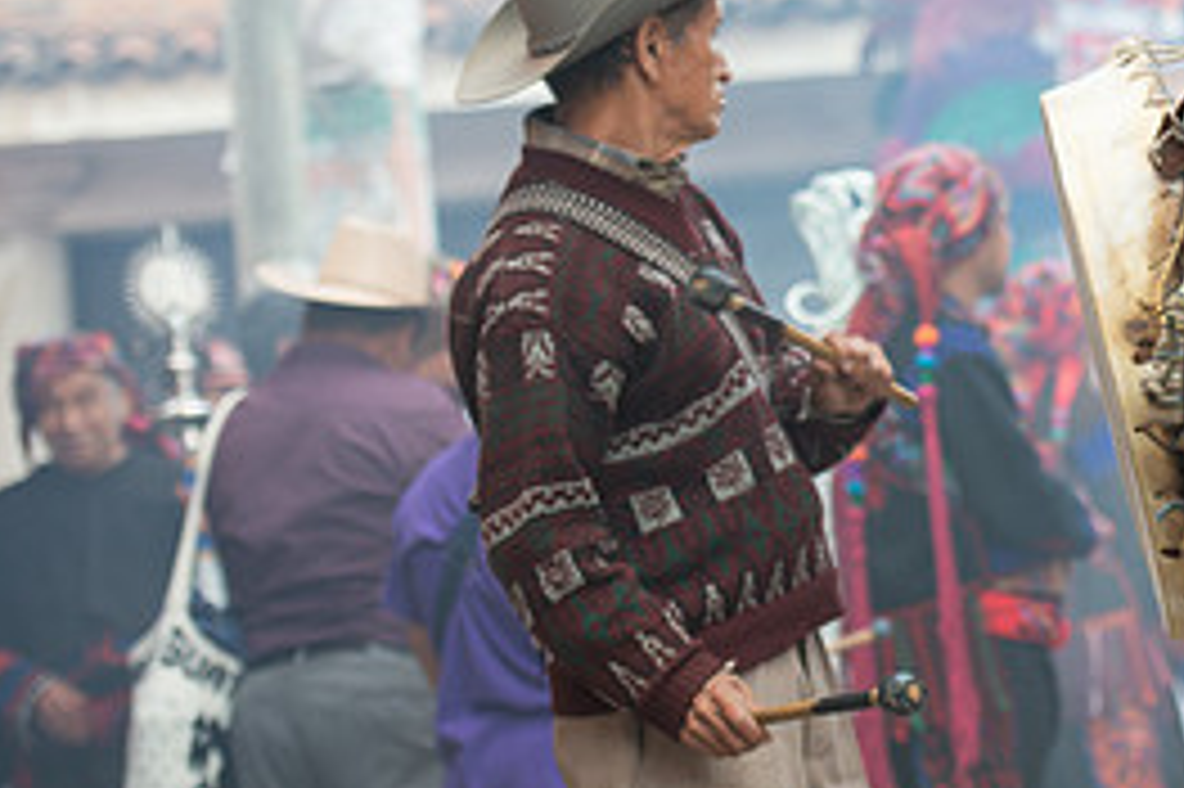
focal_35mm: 181
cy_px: 214
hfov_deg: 11.3
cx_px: 1193
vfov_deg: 7.6
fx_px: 5949
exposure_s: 1/160
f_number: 4.5
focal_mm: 82
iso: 160
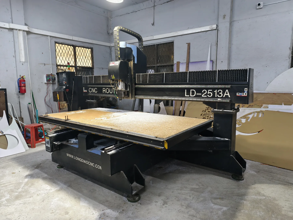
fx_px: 195
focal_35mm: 23
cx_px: 146
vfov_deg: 58.9
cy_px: 110
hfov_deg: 73.9
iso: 351
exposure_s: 1/50
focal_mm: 6.54
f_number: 1.57
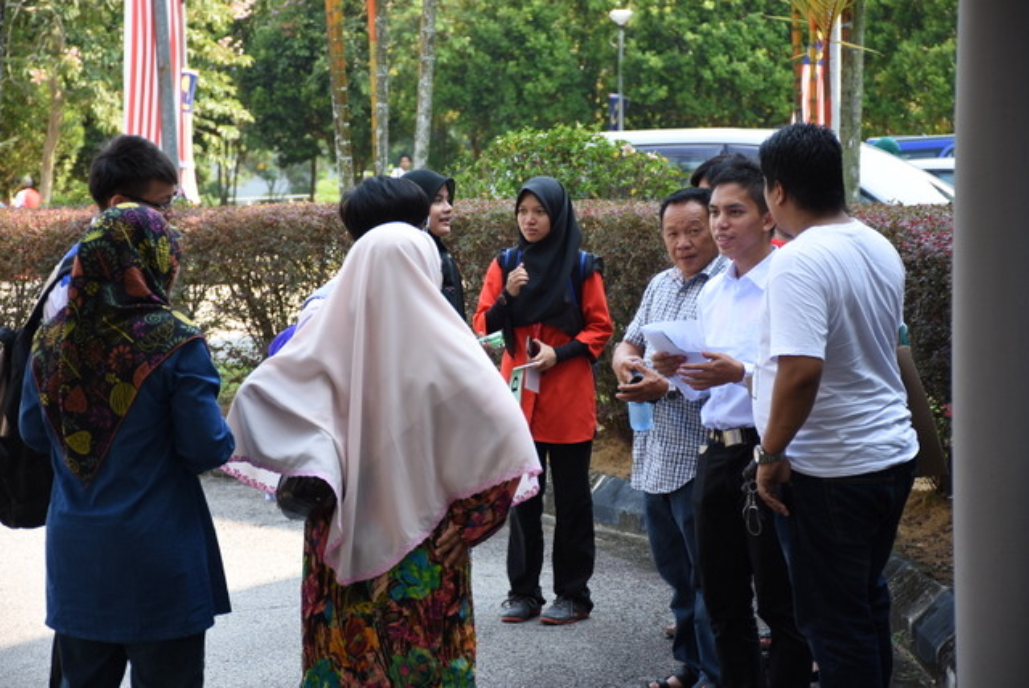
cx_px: 514
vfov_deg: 11.4
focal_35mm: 120
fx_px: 3433
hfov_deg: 17.0
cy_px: 344
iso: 320
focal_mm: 80
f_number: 5.3
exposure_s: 1/250
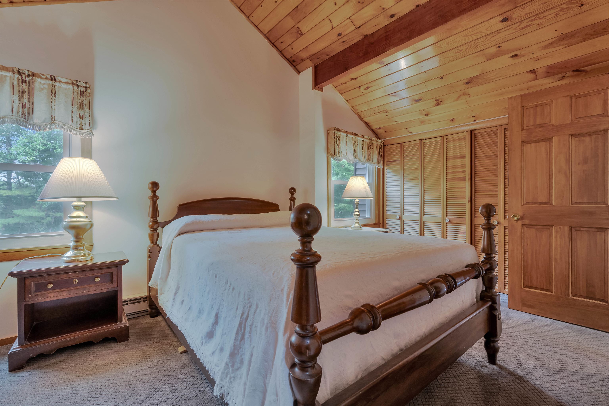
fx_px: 271
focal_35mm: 16
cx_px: 304
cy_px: 203
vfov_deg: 73.8
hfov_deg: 96.7
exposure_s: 1/200
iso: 800
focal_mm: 16
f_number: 8
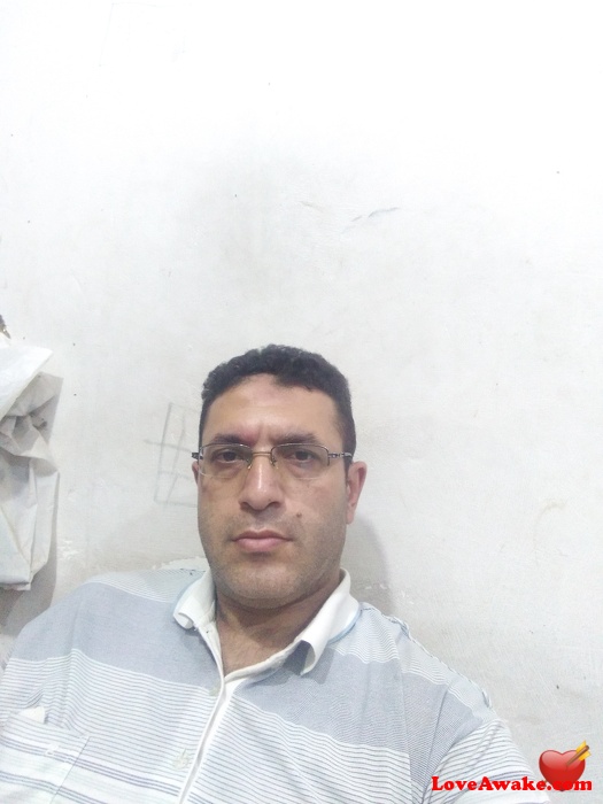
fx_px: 534
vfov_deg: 73.9
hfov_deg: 58.9
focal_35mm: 23
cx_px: 302
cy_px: 402
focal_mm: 2.48
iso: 734
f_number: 2
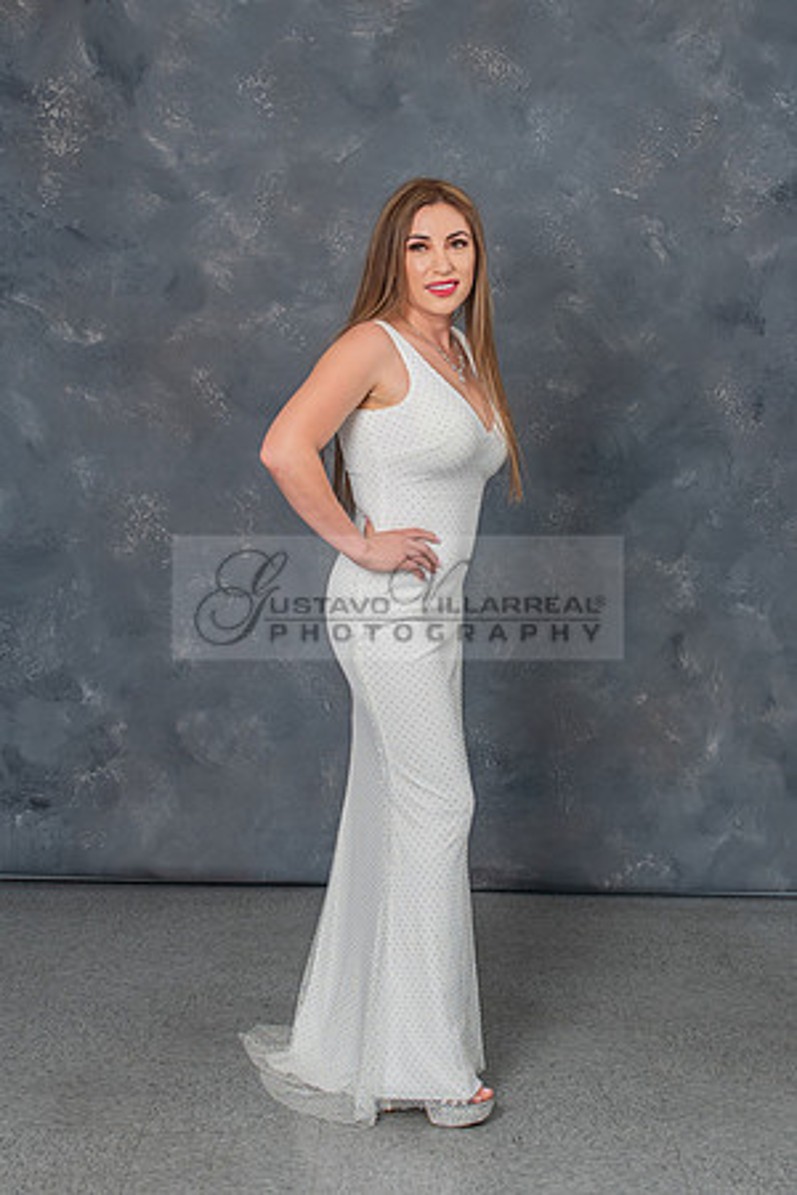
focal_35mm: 59
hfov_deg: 23.1
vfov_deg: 34.1
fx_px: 1947
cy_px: 545
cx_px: 407
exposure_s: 1/160
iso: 200
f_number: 5.6
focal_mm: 29
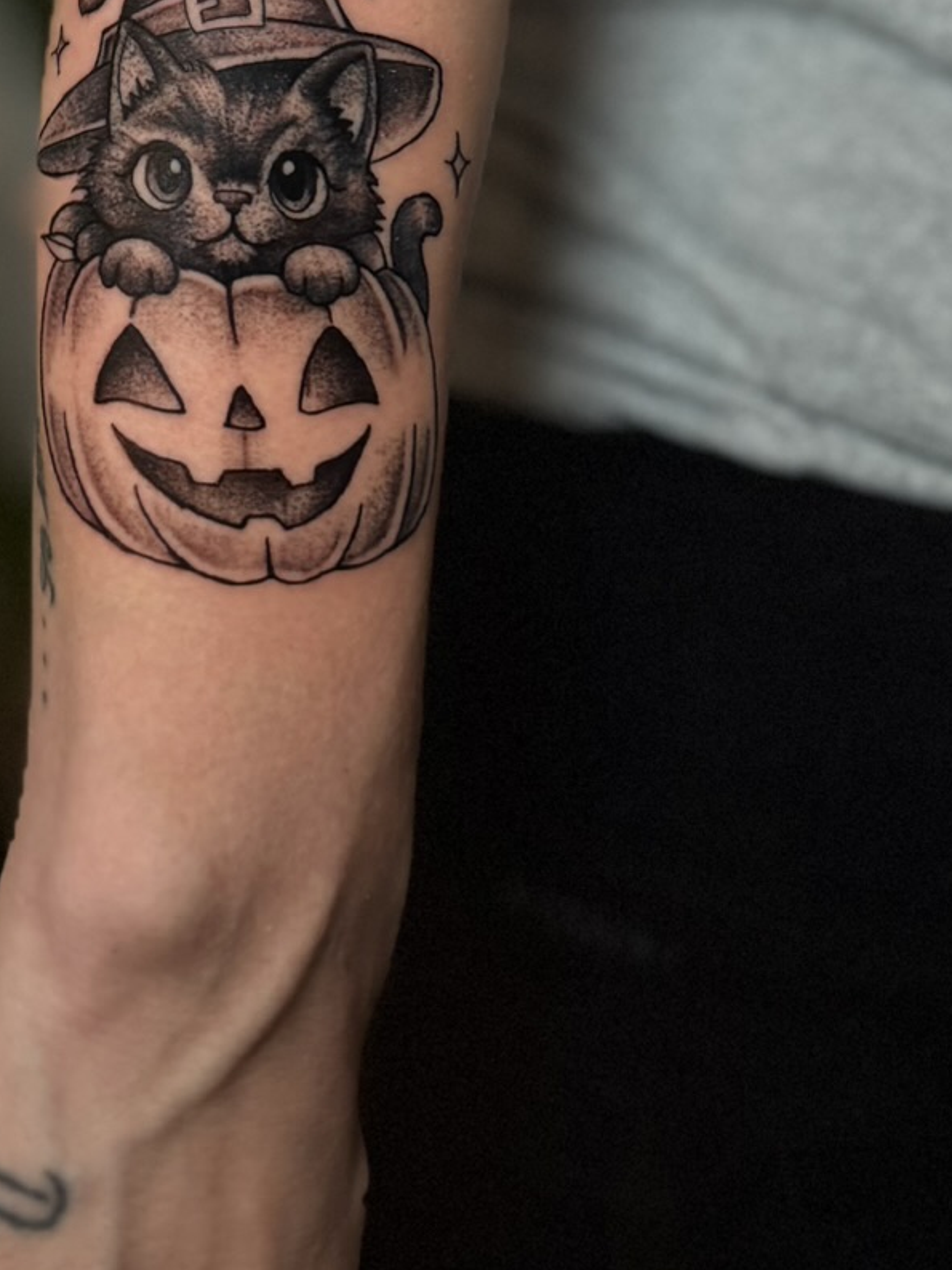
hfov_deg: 23.2
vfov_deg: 28.6
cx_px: 142
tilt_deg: -12.5
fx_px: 2273
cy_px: -83
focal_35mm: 62
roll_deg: -9.0
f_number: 1.78
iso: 400
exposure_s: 1/50
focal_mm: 6.76
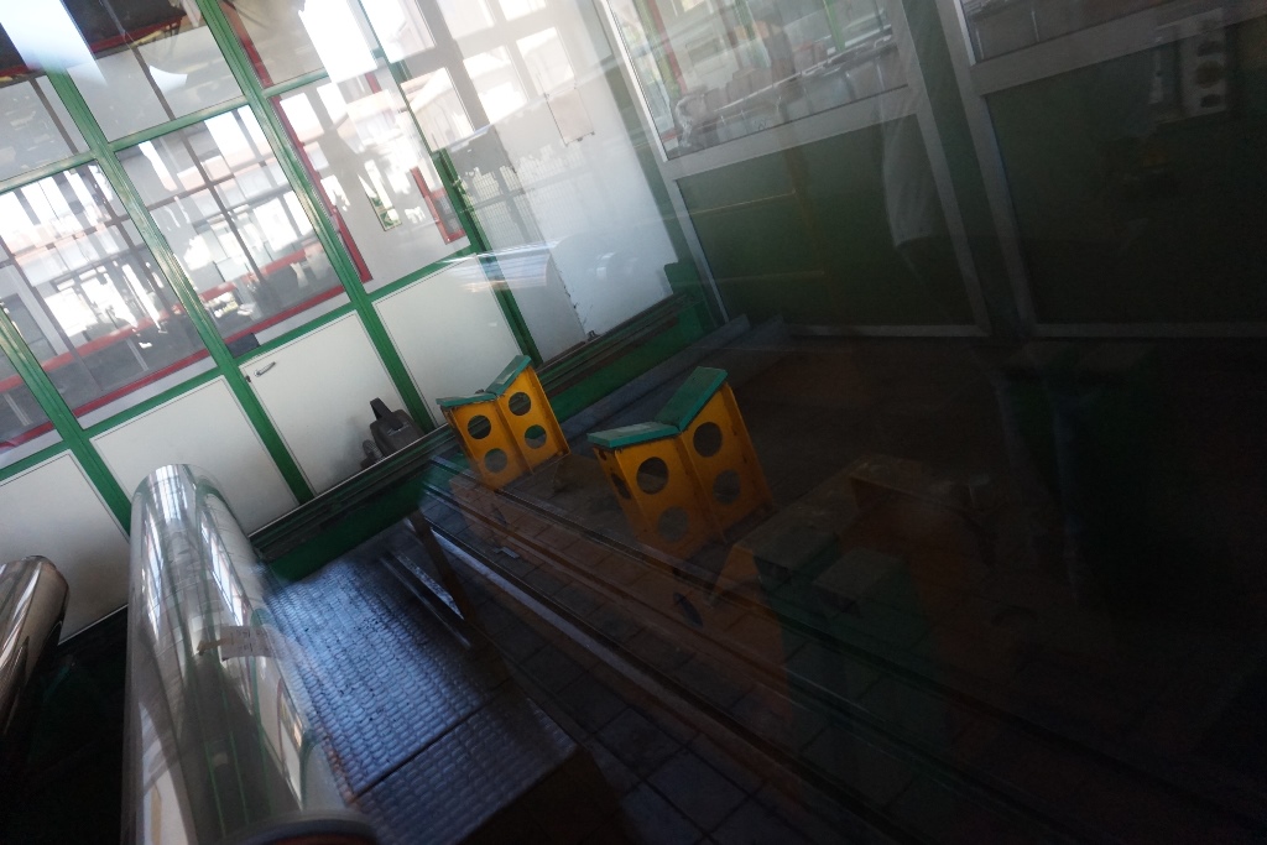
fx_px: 845
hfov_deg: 73.7
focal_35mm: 24
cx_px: 634
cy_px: 422
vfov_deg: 53.1
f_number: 3.5
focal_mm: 16
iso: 2000
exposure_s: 1/160
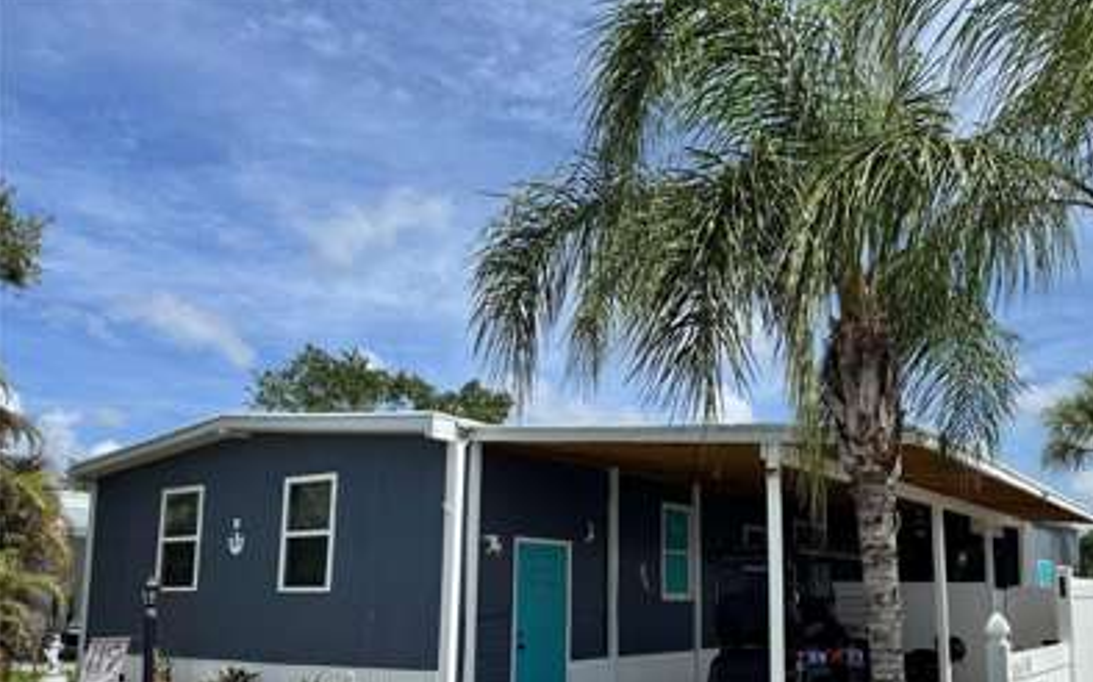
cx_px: 663
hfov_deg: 60.7
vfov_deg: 39.8
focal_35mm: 31
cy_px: 482
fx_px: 923
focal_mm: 6.76
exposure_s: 1/5348
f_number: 1.78
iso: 80
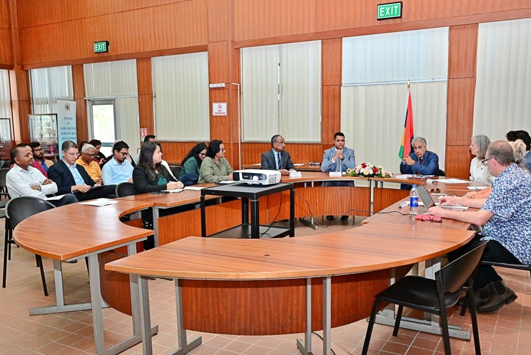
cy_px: 191
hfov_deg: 58.7
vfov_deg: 41.1
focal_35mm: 32
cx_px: 274
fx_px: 472
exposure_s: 1/200
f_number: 5.6
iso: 3200
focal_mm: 29
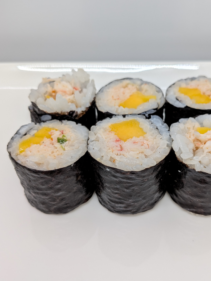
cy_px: 135
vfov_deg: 53.9
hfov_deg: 41.4
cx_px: 135
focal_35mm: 34
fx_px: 276
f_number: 1.7
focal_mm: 4.53
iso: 33
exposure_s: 1/240
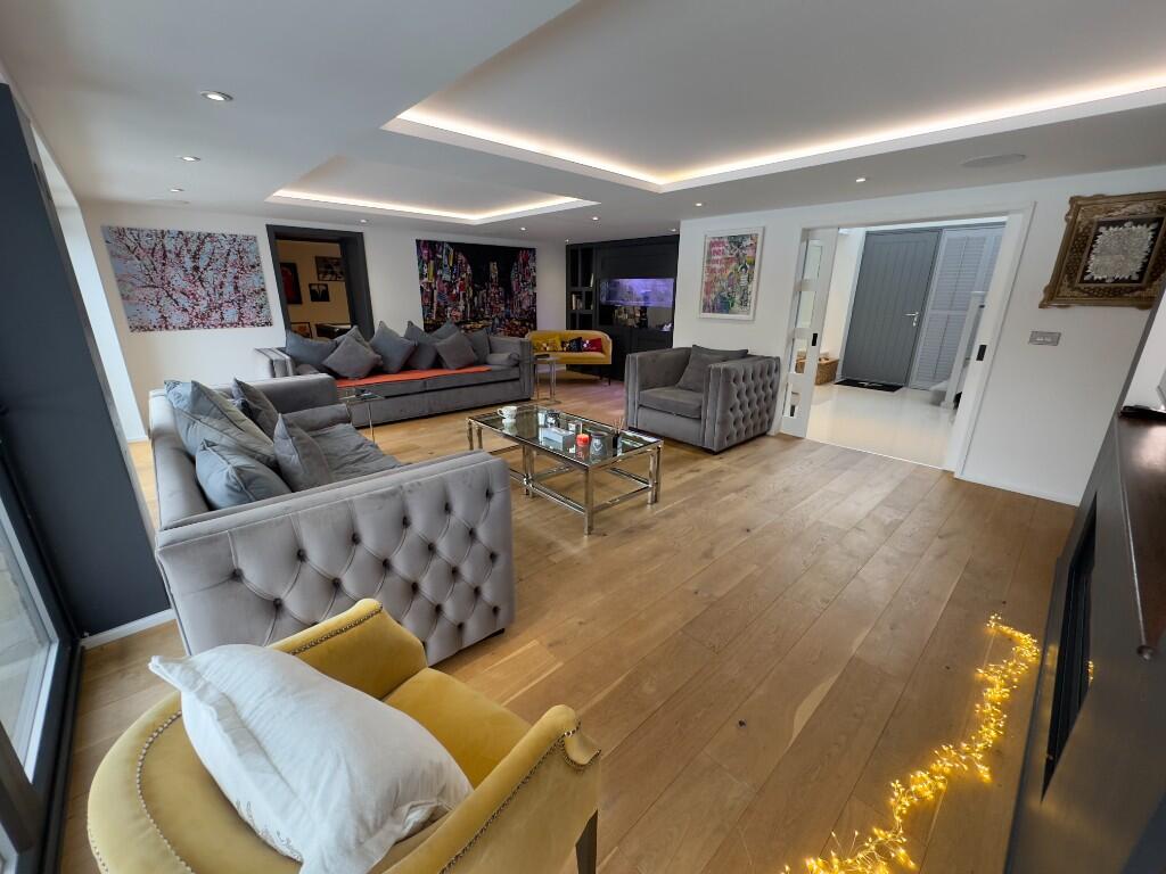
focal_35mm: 14
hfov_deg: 102.1
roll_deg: -0.2
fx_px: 472
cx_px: 583
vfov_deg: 85.7
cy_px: 437
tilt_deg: -17.5
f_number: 2.2
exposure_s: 1/99
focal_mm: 2.22
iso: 250
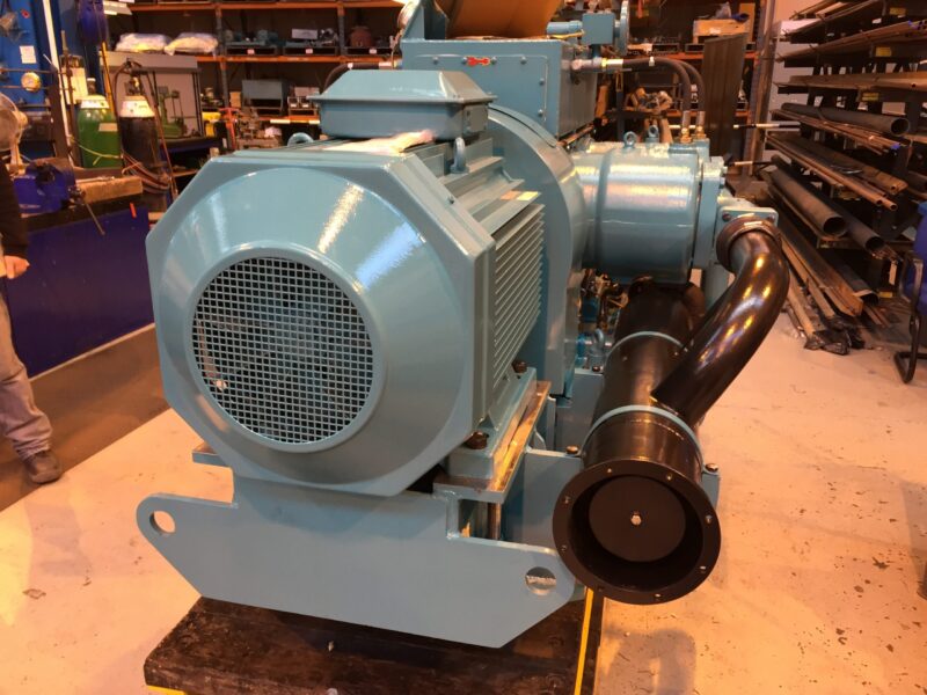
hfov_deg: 61.7
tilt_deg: -19.0
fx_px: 777
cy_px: 348
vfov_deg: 48.2
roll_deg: -0.3
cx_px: 464
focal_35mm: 29
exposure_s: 1/30
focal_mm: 4.15
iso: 64
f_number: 2.2
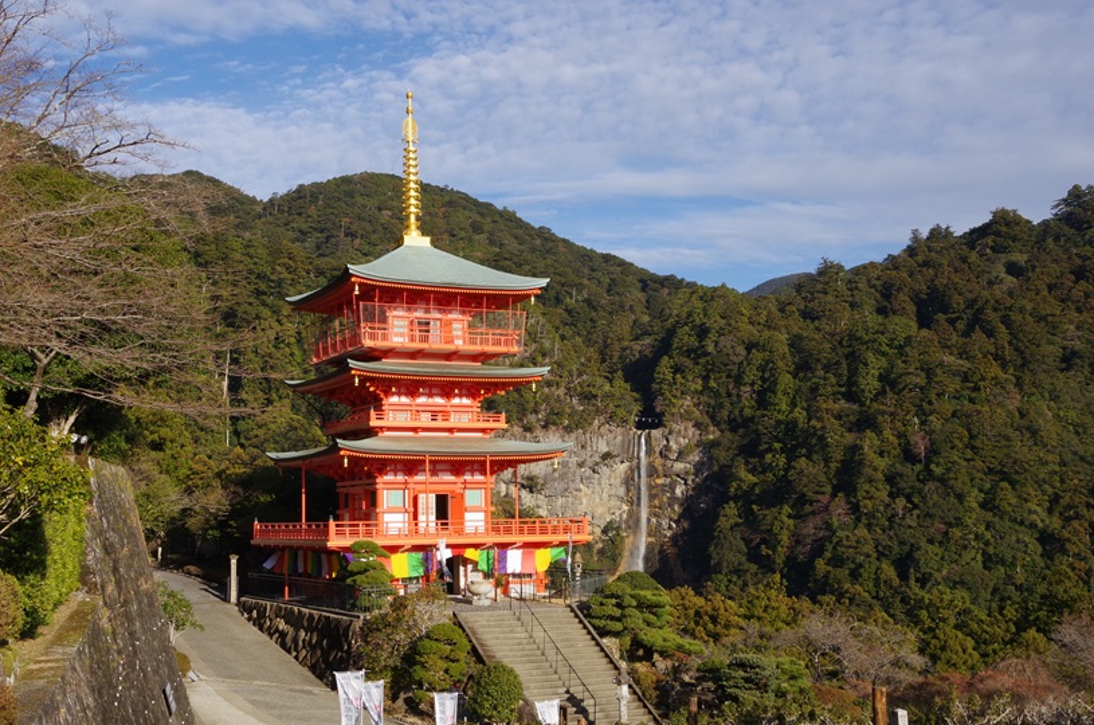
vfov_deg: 31.8
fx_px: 1274
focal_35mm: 42
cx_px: 547
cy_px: 362
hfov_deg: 46.5
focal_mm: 28
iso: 400
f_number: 16
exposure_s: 1/200
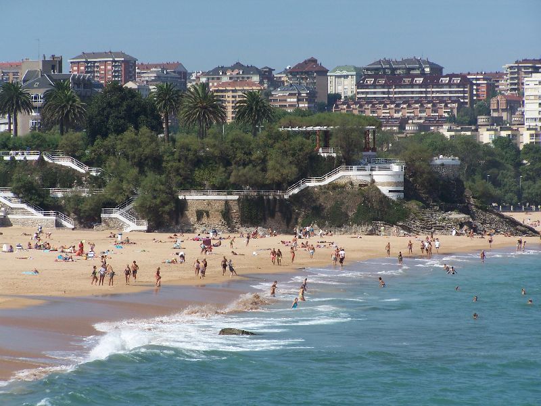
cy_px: 203
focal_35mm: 189
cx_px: 270
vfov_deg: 7.9
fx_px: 2954
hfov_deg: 10.5
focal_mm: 31.3
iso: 80
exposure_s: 1/750
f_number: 4.5
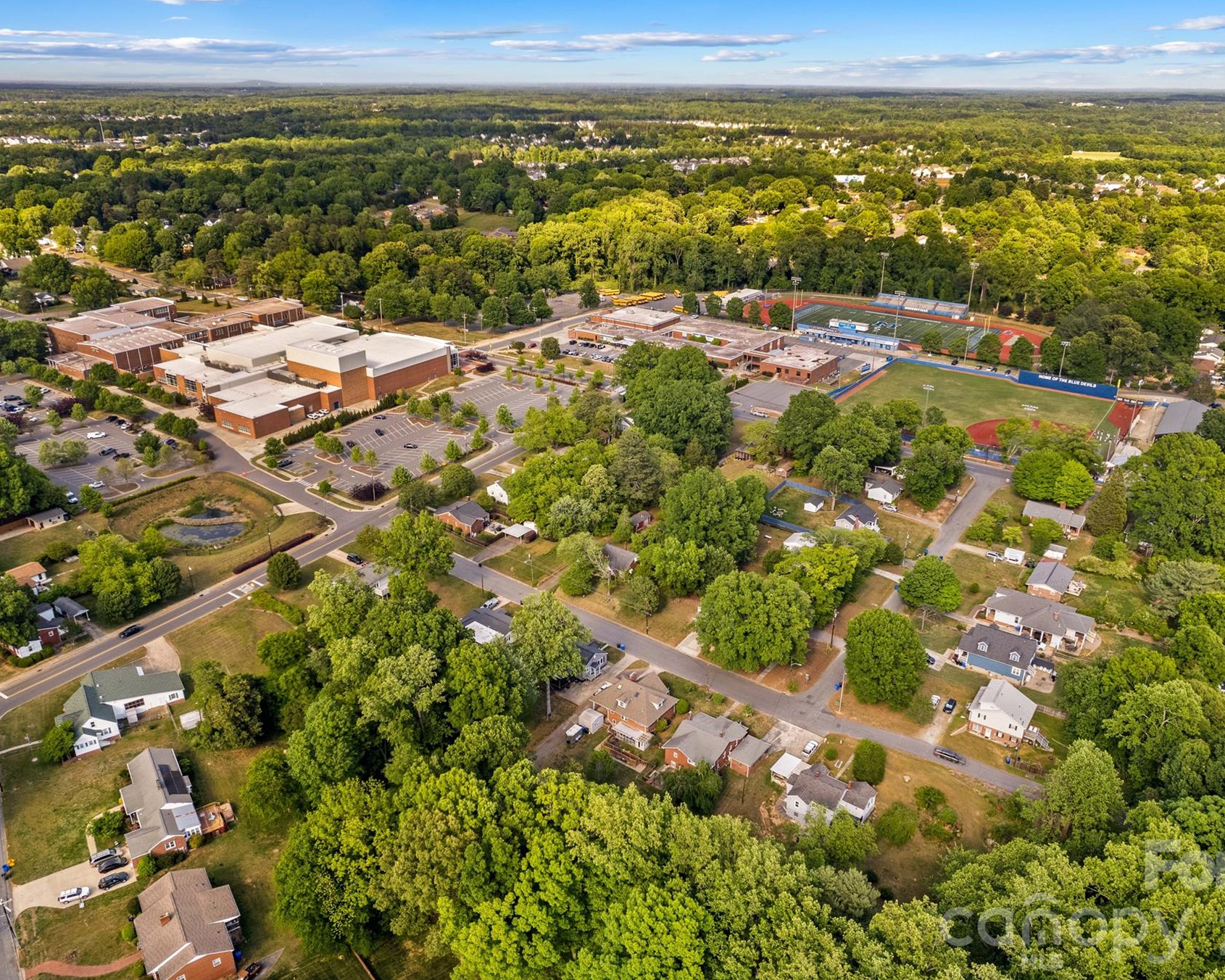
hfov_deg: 68.1
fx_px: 906
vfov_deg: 56.8
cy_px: 487
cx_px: 634
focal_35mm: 25
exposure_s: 1/500
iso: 100
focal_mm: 8.38
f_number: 2.8
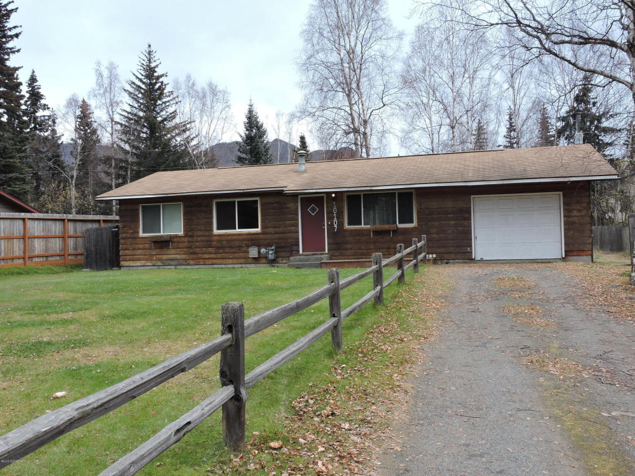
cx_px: 318
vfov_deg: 42.9
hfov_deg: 55.4
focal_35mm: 33
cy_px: 238
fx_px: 605
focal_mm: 5.9
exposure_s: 1/100
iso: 100
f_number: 3.6
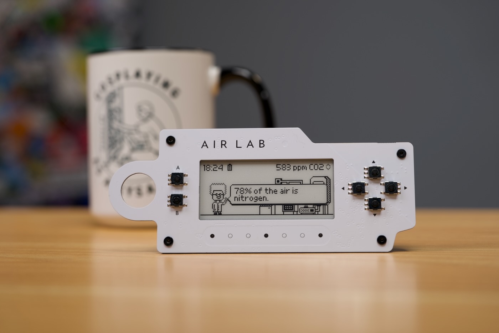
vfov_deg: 19.5
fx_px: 970
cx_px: 250
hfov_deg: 28.8
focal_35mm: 70
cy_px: 166
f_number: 4
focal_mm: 70
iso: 200
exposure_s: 1/60
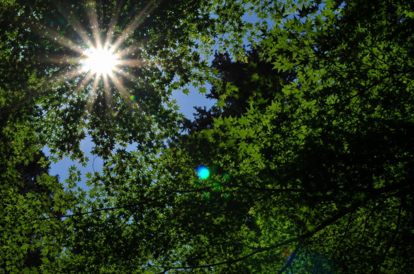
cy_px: 137
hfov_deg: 53.2
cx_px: 207
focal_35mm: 36
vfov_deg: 36.8
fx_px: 413
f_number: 25
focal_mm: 24
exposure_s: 1/160
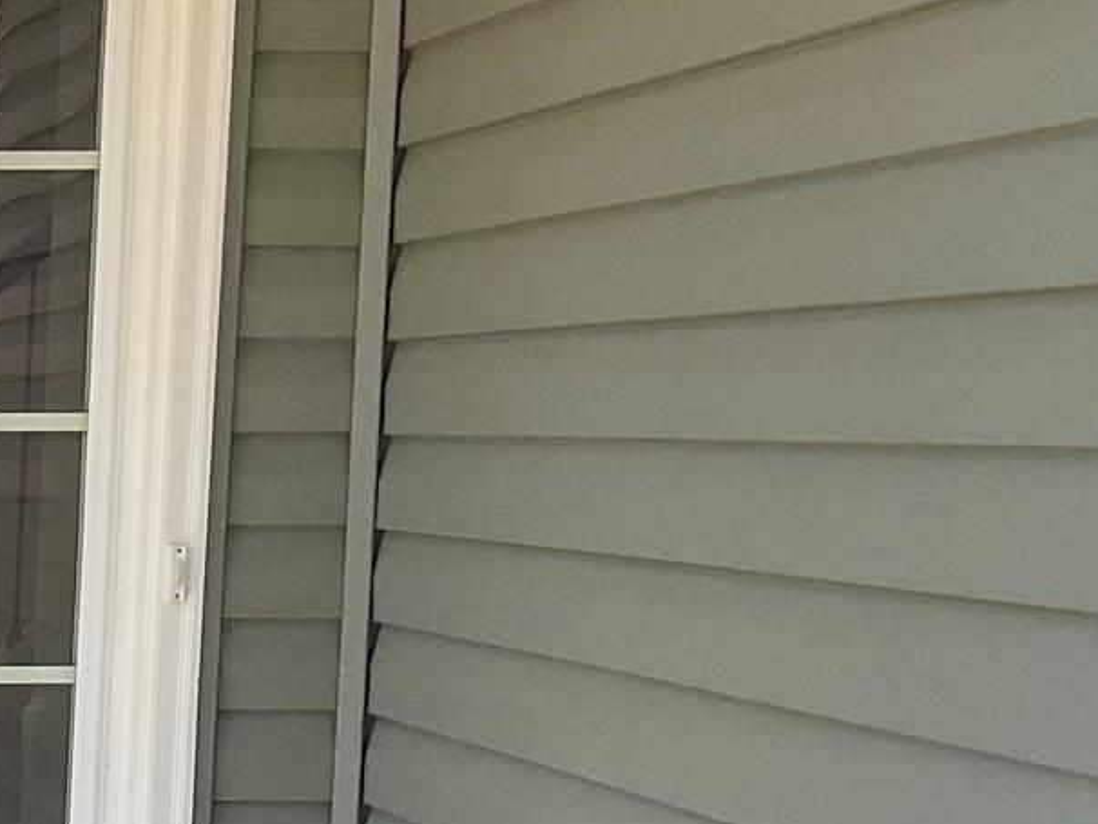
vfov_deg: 14.7
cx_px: -535
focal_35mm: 98
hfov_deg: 17.9
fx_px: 3110
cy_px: 924
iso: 16
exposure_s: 1/842
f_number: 1.8
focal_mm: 3
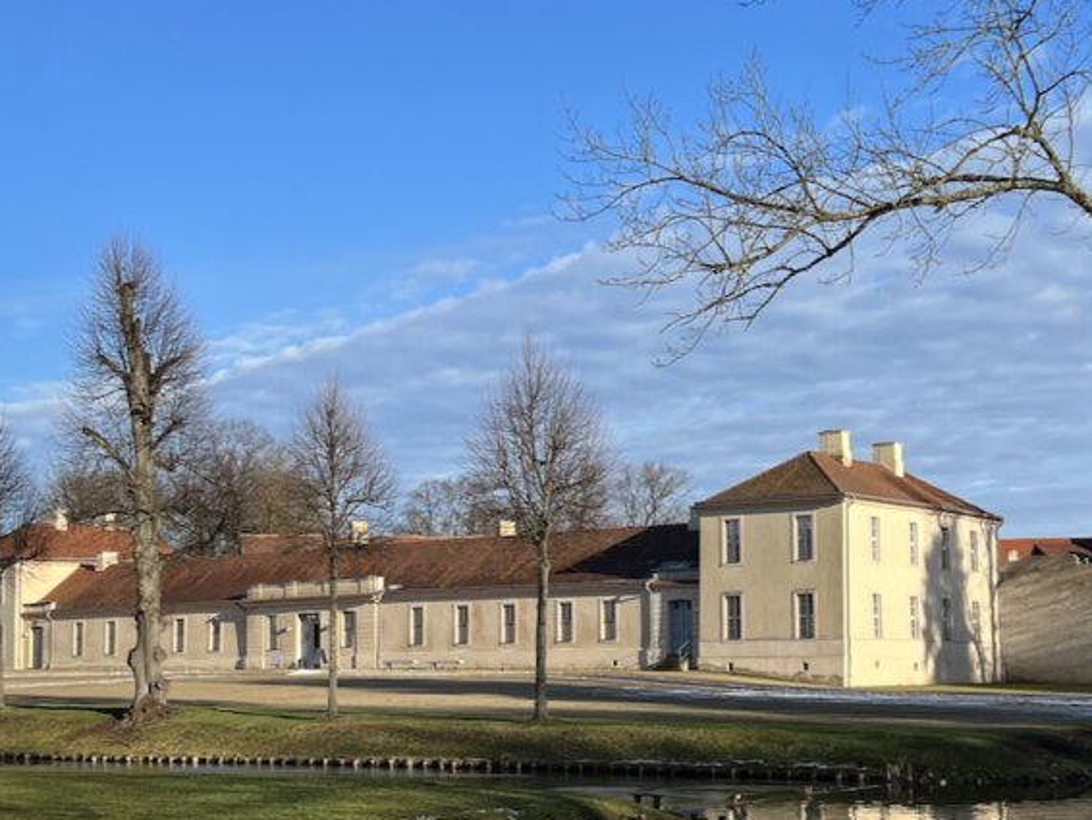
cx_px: 801
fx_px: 1483
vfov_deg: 29.9
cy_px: 704
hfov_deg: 39.5
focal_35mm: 47
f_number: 1.5
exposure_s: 1/4115
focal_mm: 5.7
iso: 50
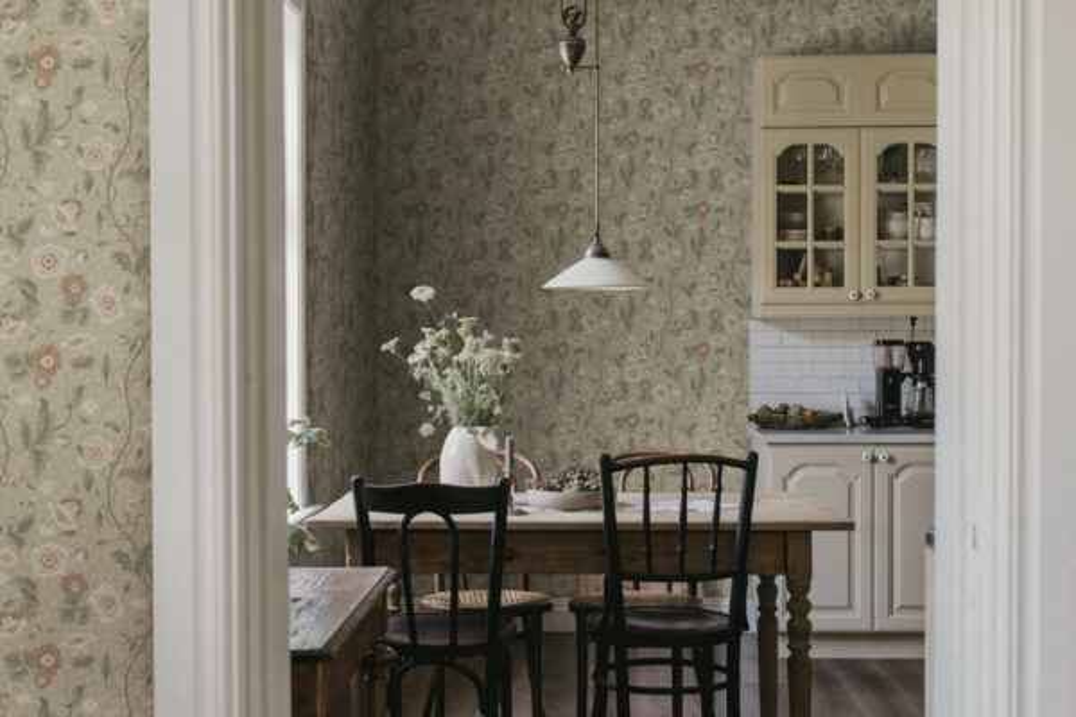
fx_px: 1494
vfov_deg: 27.0
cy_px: 358
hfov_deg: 39.6
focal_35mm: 50
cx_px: 538
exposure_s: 1/25
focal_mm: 50
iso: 640
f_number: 5.6
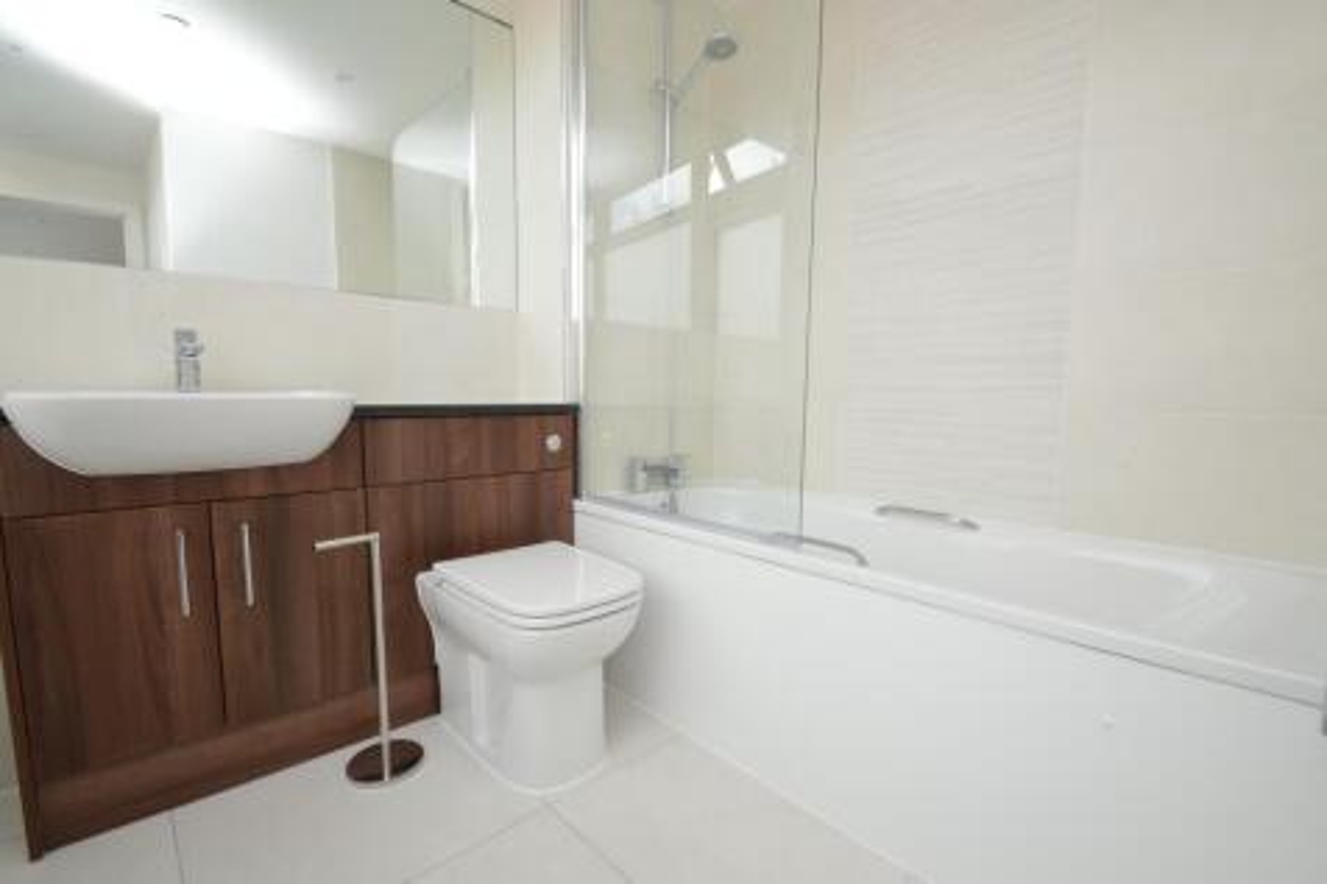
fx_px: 553
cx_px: 664
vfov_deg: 77.3
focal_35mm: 15
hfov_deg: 100.4
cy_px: 442
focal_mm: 10
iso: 400
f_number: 5.6
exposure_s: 1/125
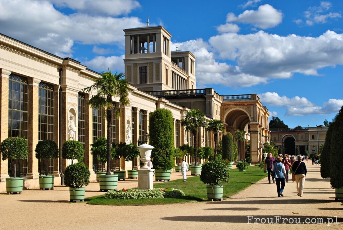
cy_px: 115
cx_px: 172
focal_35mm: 52
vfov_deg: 25.8
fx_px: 501
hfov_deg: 37.8
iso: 100
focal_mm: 35
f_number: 10
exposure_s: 1/250
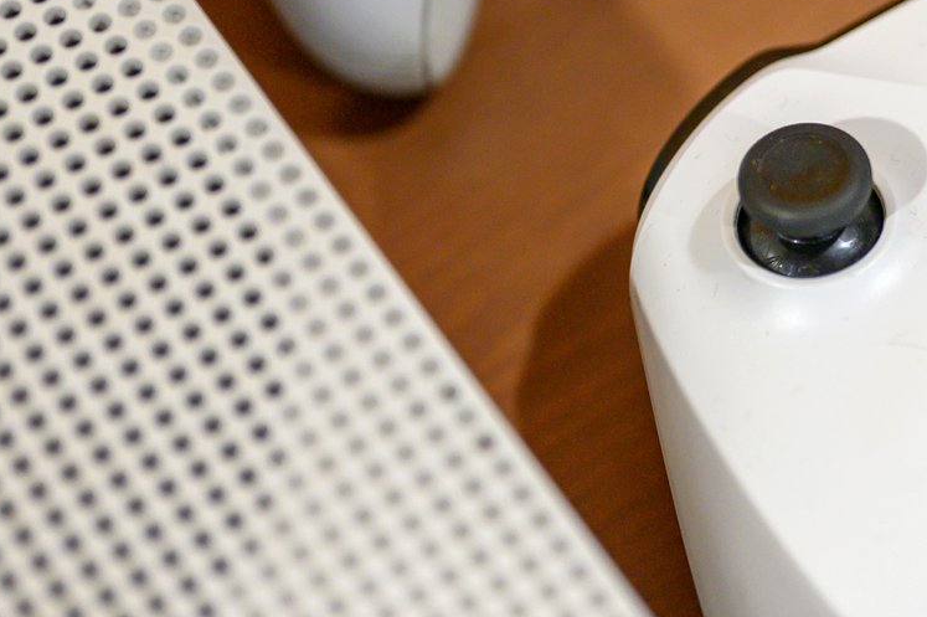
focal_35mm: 137
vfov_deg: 10.0
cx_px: 1067
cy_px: 72
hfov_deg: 14.6
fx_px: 3525
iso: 500
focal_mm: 50
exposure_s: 1/200
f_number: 1.8
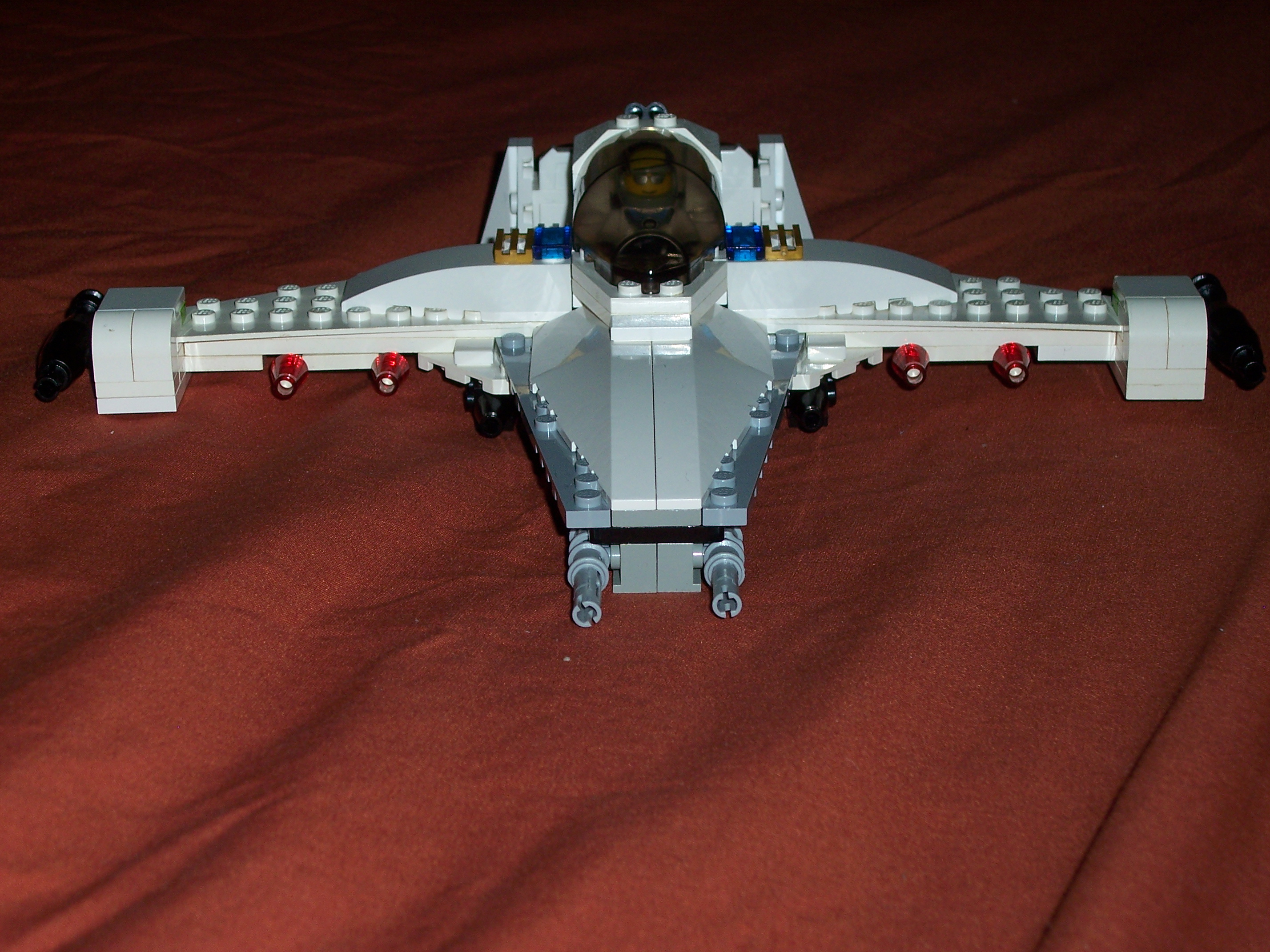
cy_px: 476
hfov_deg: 21.5
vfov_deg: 16.2
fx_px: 3339
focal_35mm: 91
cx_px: 635
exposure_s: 1/1000
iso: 100
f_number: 5.6
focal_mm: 18.7
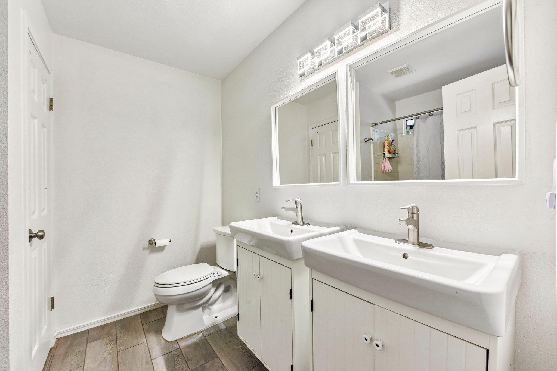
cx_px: 278
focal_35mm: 14
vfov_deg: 81.2
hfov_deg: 104.3
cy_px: 186
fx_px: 217
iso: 360
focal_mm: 14
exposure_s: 1/15
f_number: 8
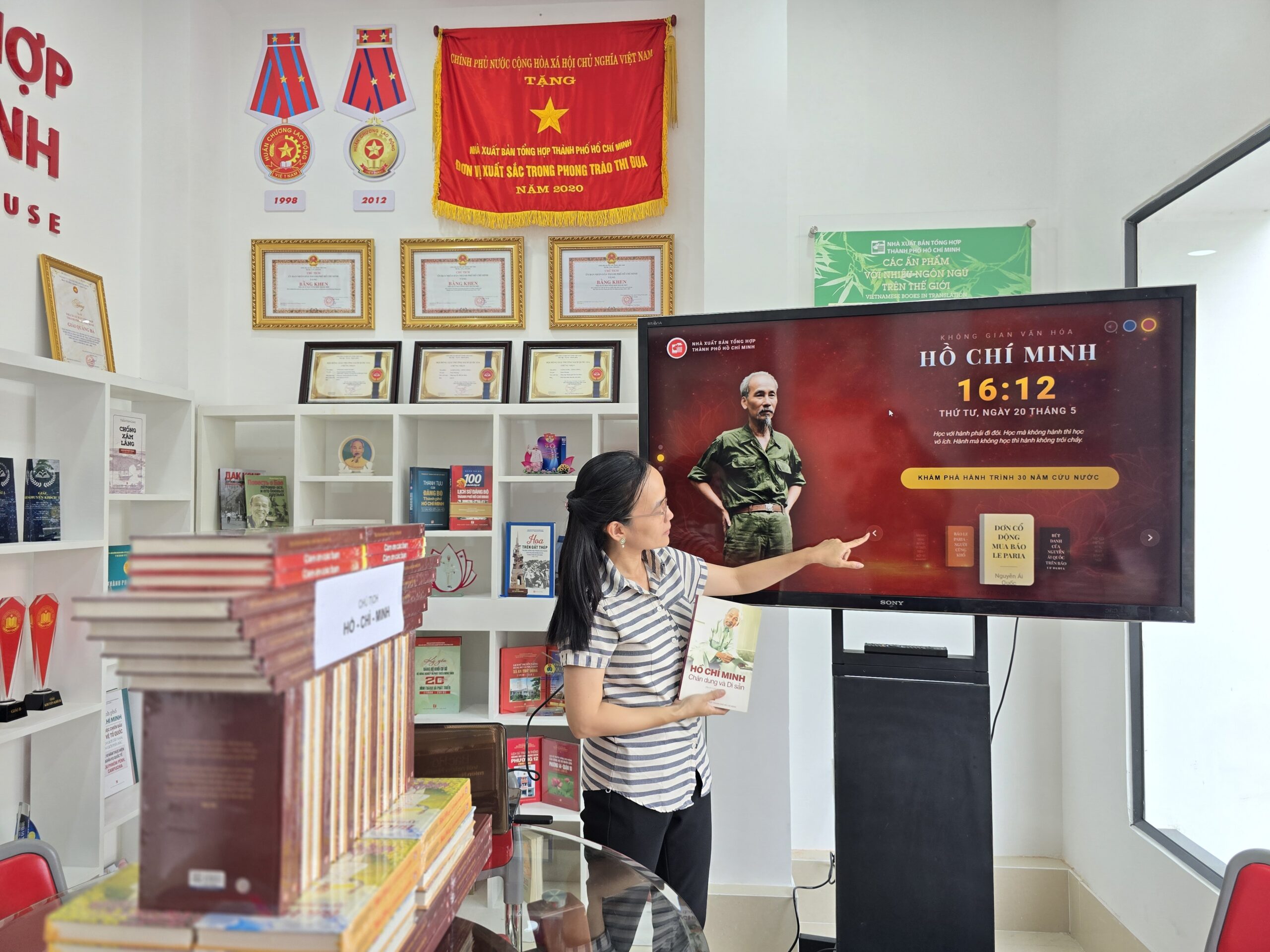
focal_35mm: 23
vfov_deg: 58.9
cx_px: 635
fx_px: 844
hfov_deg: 73.9
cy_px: 476
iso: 80
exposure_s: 1/120
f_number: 1.7
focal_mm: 6.3
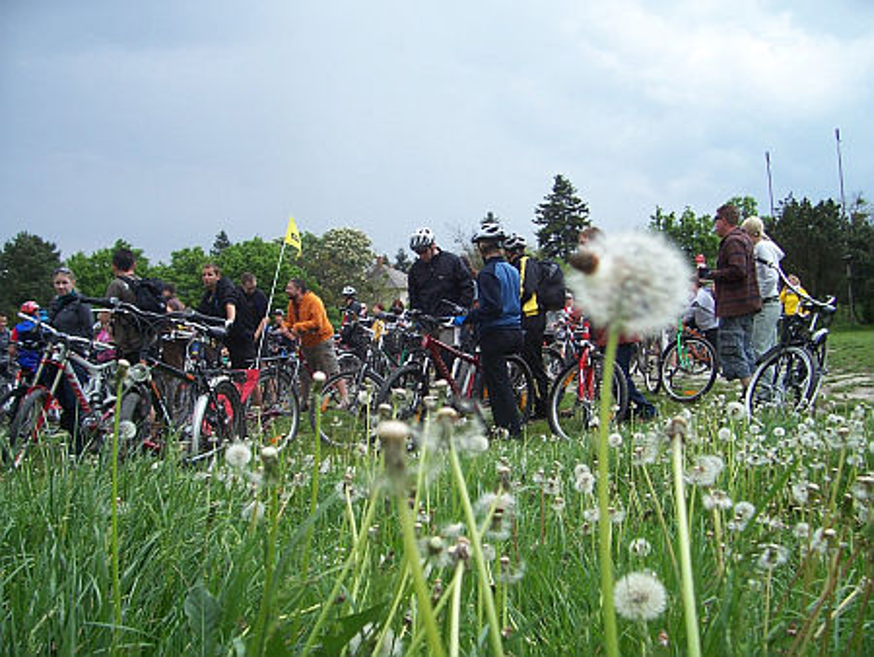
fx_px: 859
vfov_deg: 41.8
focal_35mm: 34
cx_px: 437
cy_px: 328
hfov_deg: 53.9
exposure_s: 1/350
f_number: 2.7
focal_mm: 5.6
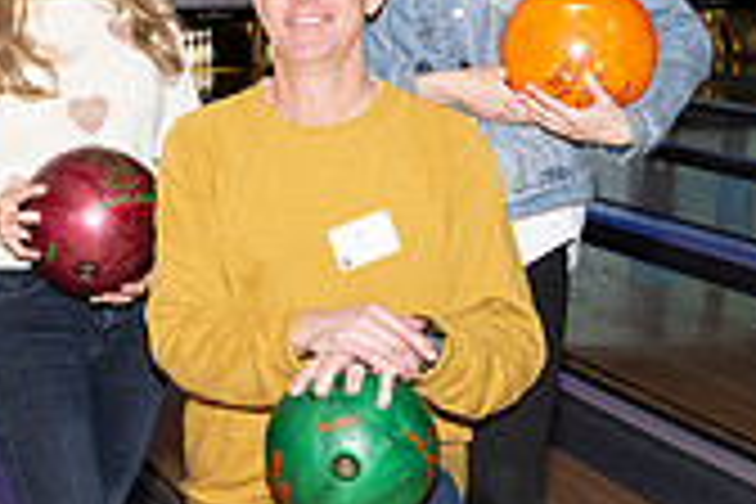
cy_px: 196
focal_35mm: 105
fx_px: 2205
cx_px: 112
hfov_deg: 19.2
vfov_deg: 13.0
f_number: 5.6
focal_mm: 30.5
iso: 1600
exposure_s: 1/100
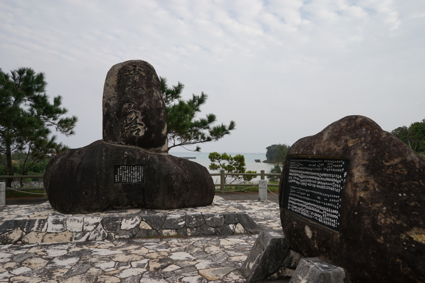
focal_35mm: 28
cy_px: 142
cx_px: 212
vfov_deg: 46.4
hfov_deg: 65.5
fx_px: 331
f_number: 4
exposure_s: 1/500
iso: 100
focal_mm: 28
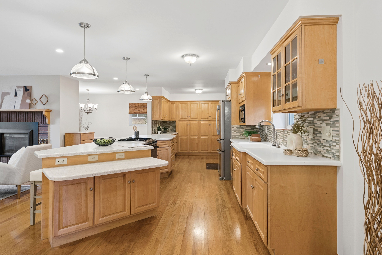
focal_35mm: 20
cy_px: 128
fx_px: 212
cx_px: 191
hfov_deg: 83.9
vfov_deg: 62.0
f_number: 8
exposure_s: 1/13
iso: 800
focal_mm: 20
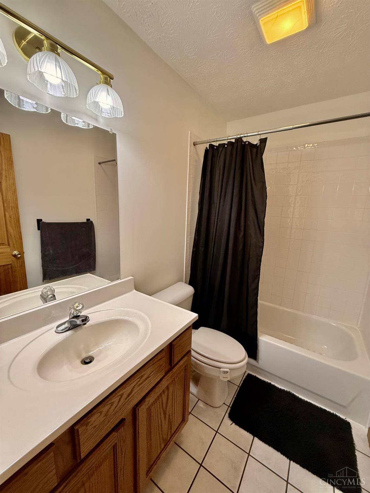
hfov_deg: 85.7
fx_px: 200
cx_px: 185
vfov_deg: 102.1
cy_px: 246
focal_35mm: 14
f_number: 2.2
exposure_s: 1/120
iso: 250
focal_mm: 2.22
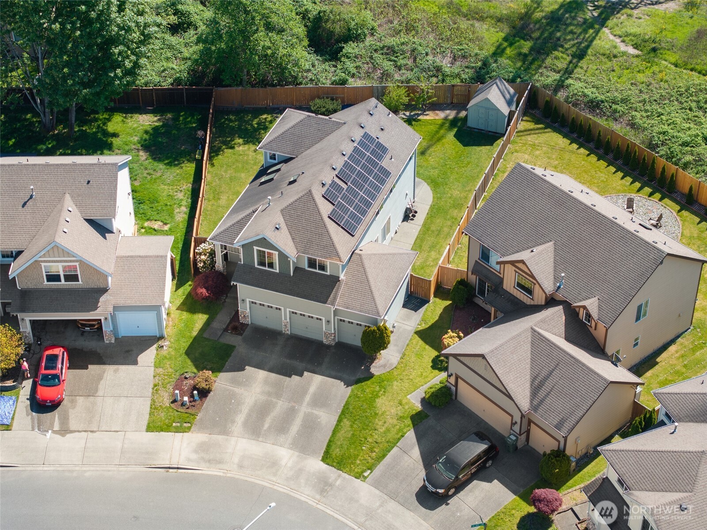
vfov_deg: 21.0
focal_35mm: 70
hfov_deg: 27.8
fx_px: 1429
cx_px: 354
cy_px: 265
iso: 100
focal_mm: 19.35
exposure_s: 1/240
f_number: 2.8
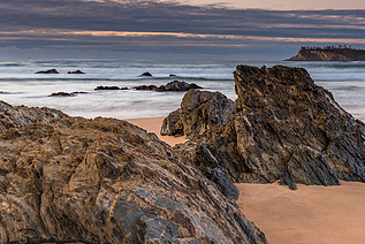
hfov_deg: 39.5
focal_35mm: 50
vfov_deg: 27.0
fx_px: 507
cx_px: 197
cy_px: 136
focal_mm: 27
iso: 100
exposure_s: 2.5
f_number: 8
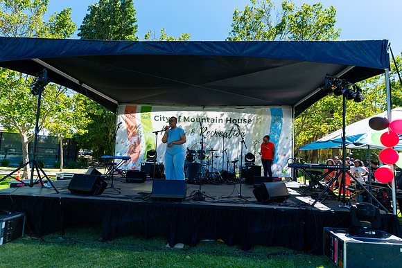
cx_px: 201
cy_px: 134
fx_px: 268
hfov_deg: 73.7
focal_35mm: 24
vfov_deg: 53.2
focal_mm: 24
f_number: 2.8
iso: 160
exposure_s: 1/4000
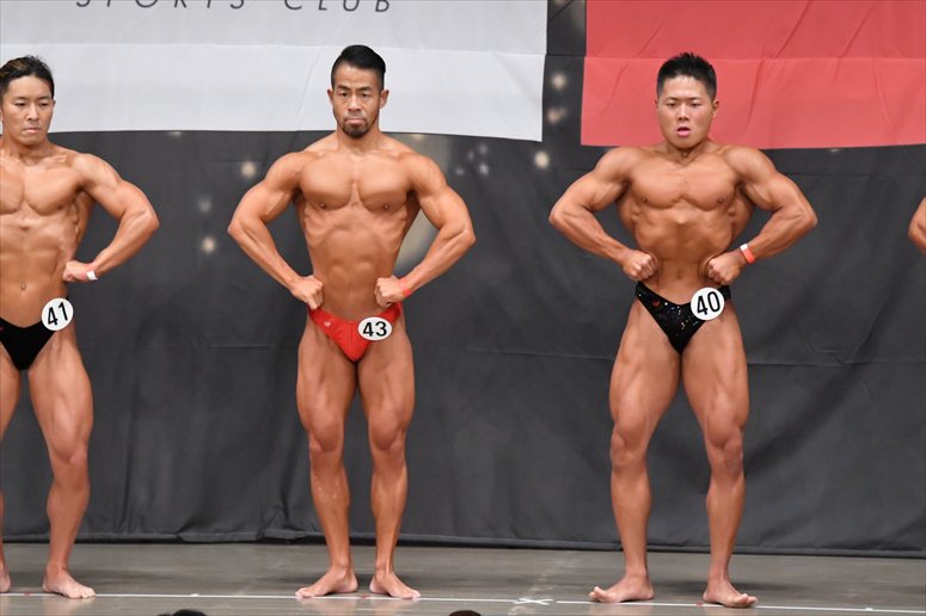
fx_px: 6170
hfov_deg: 8.6
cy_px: 308
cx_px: 463
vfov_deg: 5.7
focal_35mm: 240
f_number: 5.6
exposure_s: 1/400
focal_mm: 160
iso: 6400
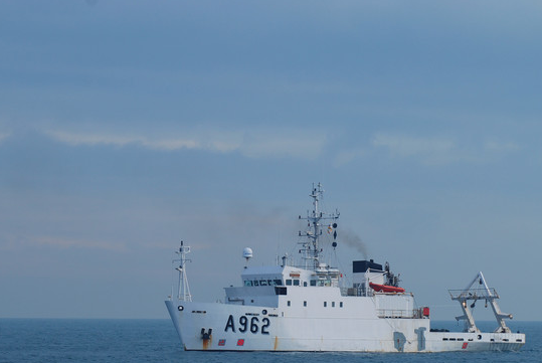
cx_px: 257
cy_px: 233
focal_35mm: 292
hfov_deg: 7.0
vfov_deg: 4.7
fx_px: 4402
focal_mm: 150
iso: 100
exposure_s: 1/320
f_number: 6.3
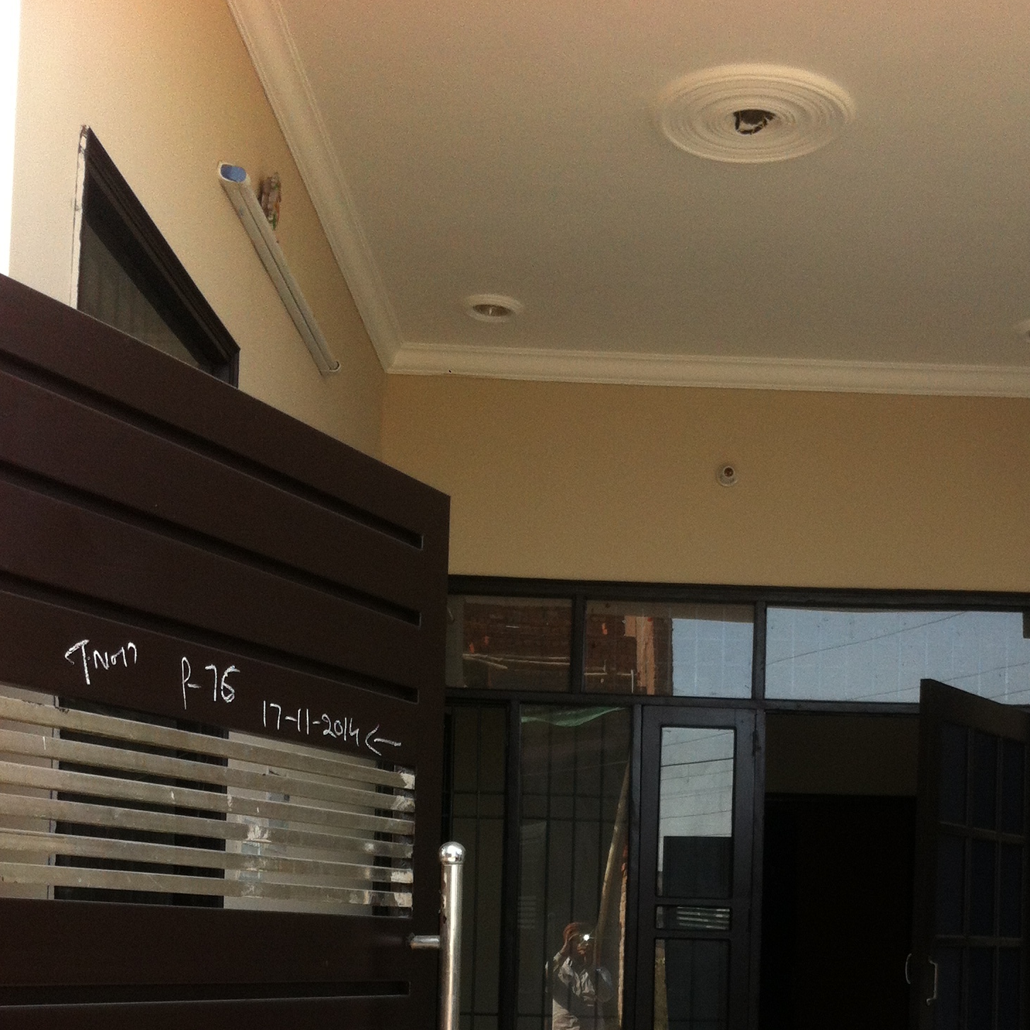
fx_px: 1852
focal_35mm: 55
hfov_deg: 30.9
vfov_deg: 29.9
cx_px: 683
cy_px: 911
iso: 80
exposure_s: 1/210
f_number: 2.8
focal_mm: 3.85
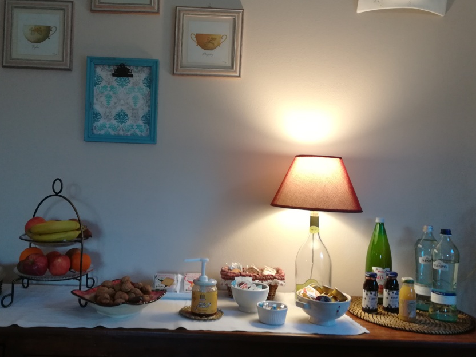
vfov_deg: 44.2
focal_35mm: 32
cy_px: 177
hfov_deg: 56.5
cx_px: 196
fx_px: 440
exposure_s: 1/33.3
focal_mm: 3.83
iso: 160
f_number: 2.2
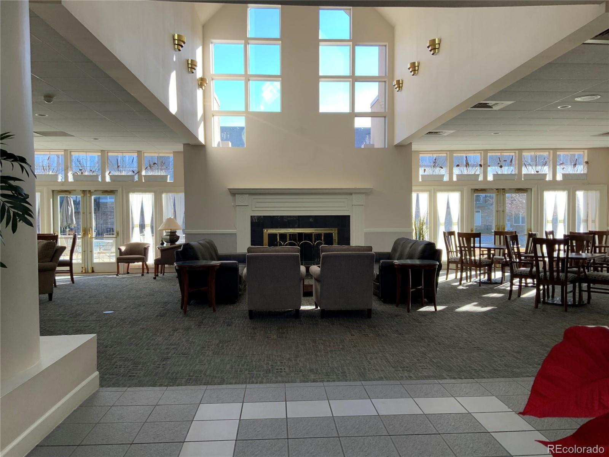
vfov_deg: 48.2
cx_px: 304
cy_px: 228
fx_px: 510
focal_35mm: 29
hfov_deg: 61.7
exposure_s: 1/120
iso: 16
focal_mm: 3
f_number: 1.8
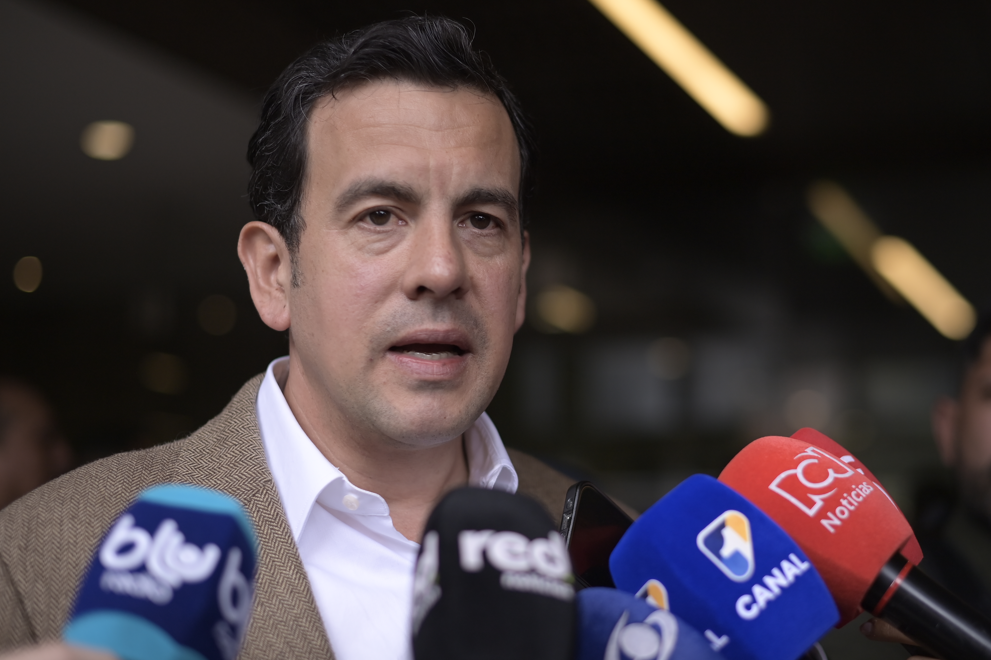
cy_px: 346
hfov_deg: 33.9
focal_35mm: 59
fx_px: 1624
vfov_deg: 23.0
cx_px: 568
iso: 320
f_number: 1.8
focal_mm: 50
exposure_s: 1/1600
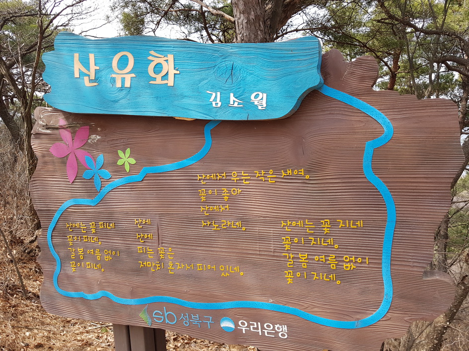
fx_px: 352
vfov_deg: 53.0
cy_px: 176
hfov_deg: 67.3
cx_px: 234
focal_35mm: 26
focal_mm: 4.3
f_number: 1.7
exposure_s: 1/470
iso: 40
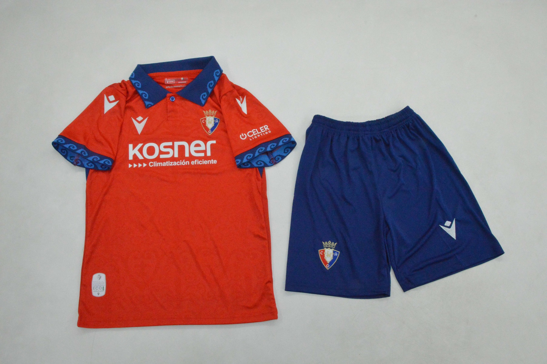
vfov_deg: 41.6
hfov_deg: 59.5
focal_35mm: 32
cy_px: 182
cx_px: 274
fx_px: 478
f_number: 25
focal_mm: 21
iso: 6400
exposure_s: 1/200
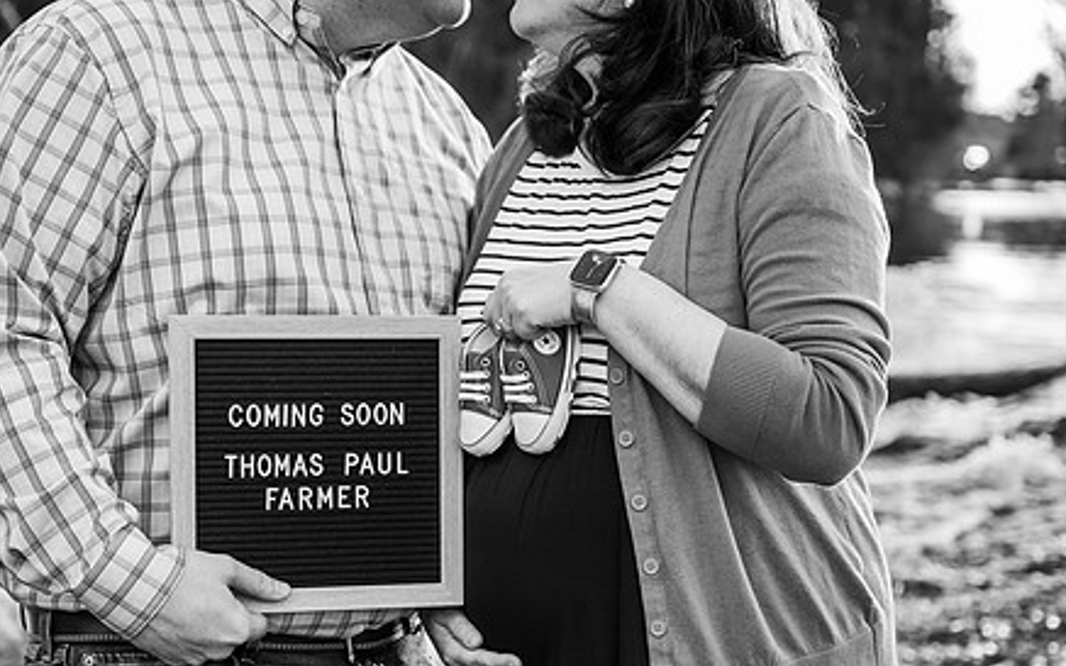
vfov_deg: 20.0
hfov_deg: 31.5
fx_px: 1888
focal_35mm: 65
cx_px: 439
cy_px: 399
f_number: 3.2
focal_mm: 48
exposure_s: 1/200
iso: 125
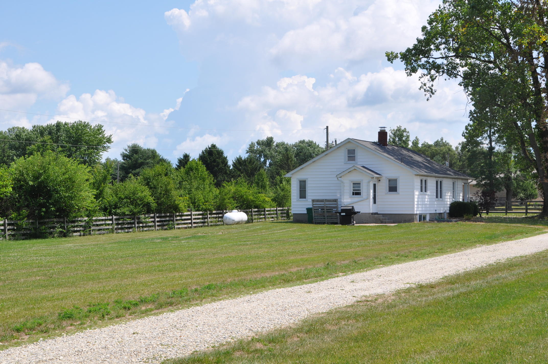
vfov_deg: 23.7
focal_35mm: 57
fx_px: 867
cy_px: 182
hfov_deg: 35.1
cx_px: 274
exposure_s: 1/400
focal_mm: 38
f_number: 10
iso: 200
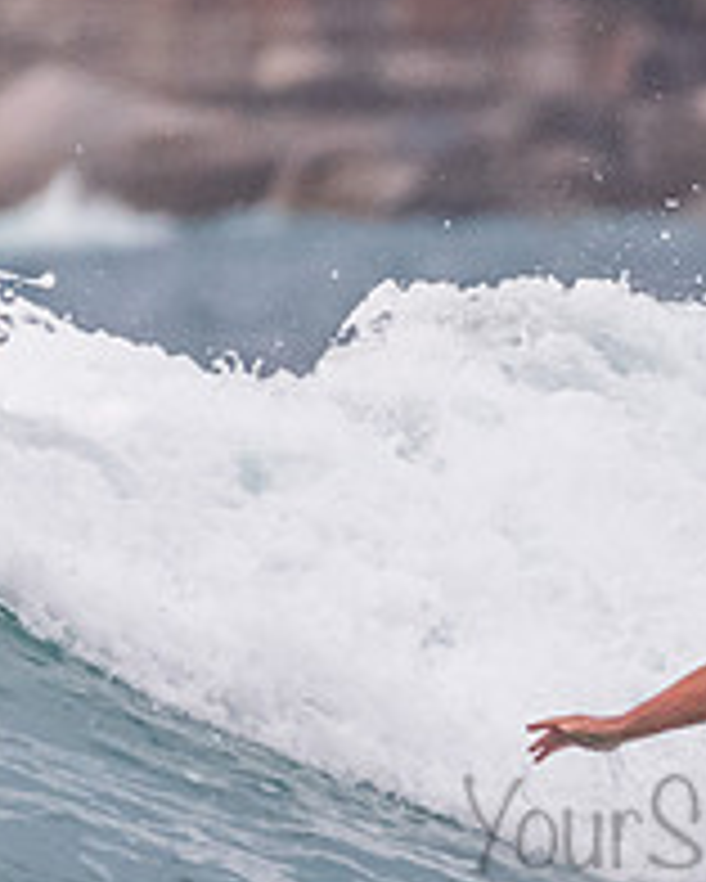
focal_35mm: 2723
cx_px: 1160
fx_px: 71066
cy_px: 795
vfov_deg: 0.7
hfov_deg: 0.6
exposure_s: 1/1600
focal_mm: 500
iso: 1250
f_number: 5.6
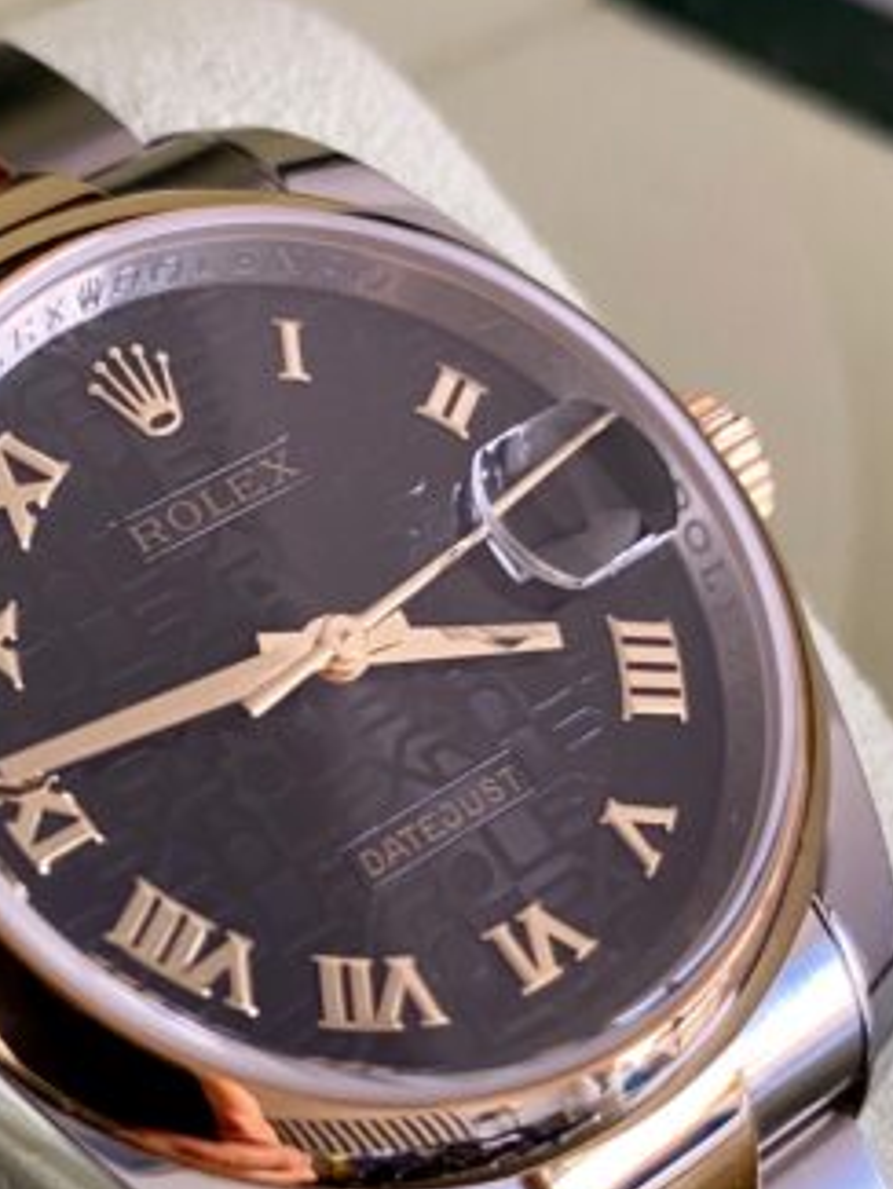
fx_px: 2200
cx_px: 187
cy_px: 885
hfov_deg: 22.7
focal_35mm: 64
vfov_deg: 29.8
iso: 125
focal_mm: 4.25
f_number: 1.8
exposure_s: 1/96
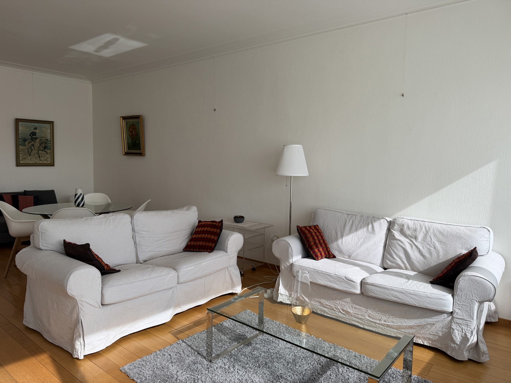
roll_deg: -1.5
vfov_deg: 56.8
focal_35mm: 24
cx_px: 256
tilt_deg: -5.4
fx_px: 354
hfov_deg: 71.6
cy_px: 192
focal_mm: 6.76
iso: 64
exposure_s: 1/211
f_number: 1.78
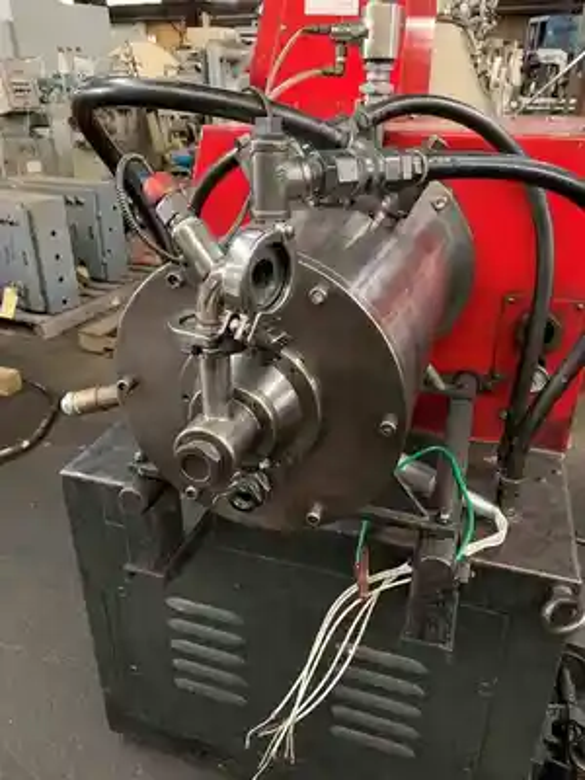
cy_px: 390
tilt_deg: -25.6
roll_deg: -0.7
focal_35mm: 26
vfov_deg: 67.3
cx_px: 292
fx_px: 586
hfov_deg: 53.1
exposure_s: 1/30
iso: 640
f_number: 1.8
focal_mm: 4.25
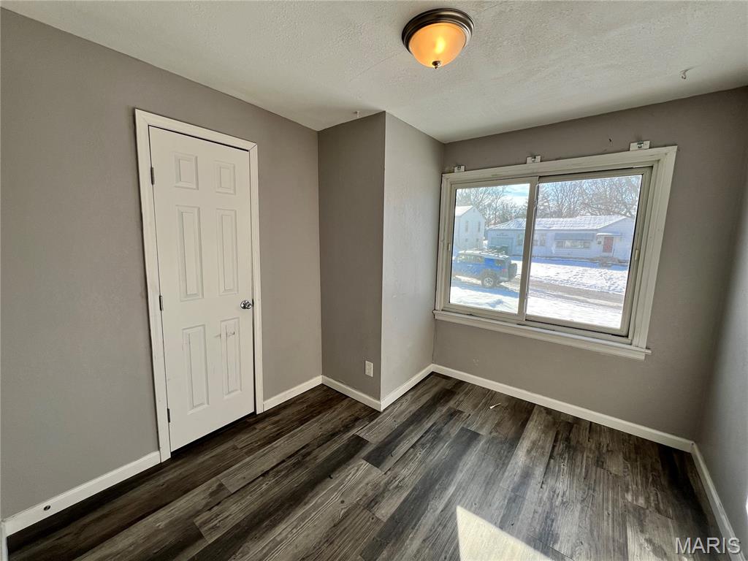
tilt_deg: -8.2
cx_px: 374
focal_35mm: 13
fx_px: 281
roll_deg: -0.2
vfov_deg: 89.9
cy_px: 280
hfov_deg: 106.2
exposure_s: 1/237
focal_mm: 1.57
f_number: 1.8
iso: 32
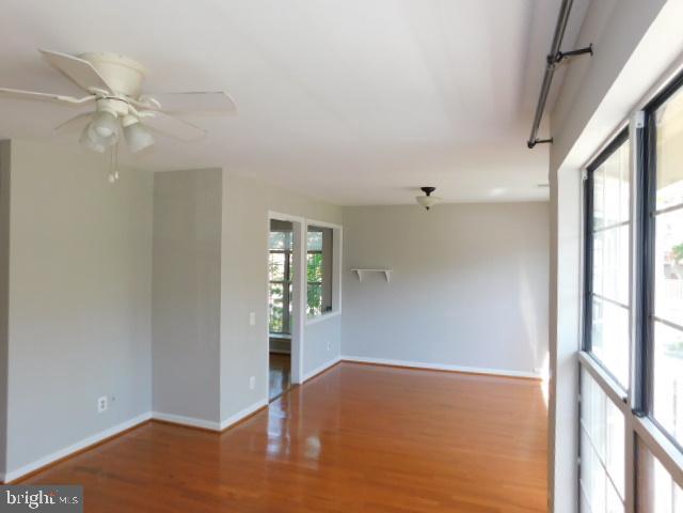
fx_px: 454
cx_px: 342
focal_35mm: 23
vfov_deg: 58.9
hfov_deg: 73.9
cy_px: 256
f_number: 3
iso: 125
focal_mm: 4
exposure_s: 1/100
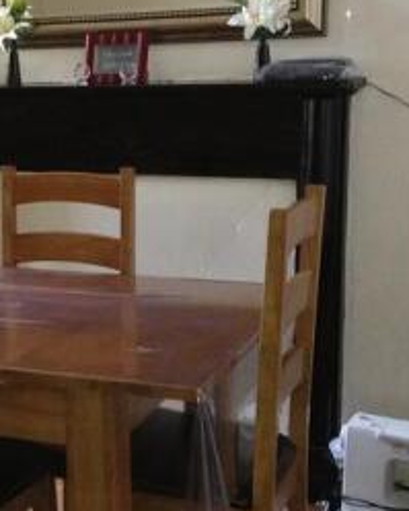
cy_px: 241
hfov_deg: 18.5
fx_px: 1211
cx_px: -26
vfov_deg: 23.9
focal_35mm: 80
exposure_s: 1/20
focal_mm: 4.28
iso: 320
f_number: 2.4
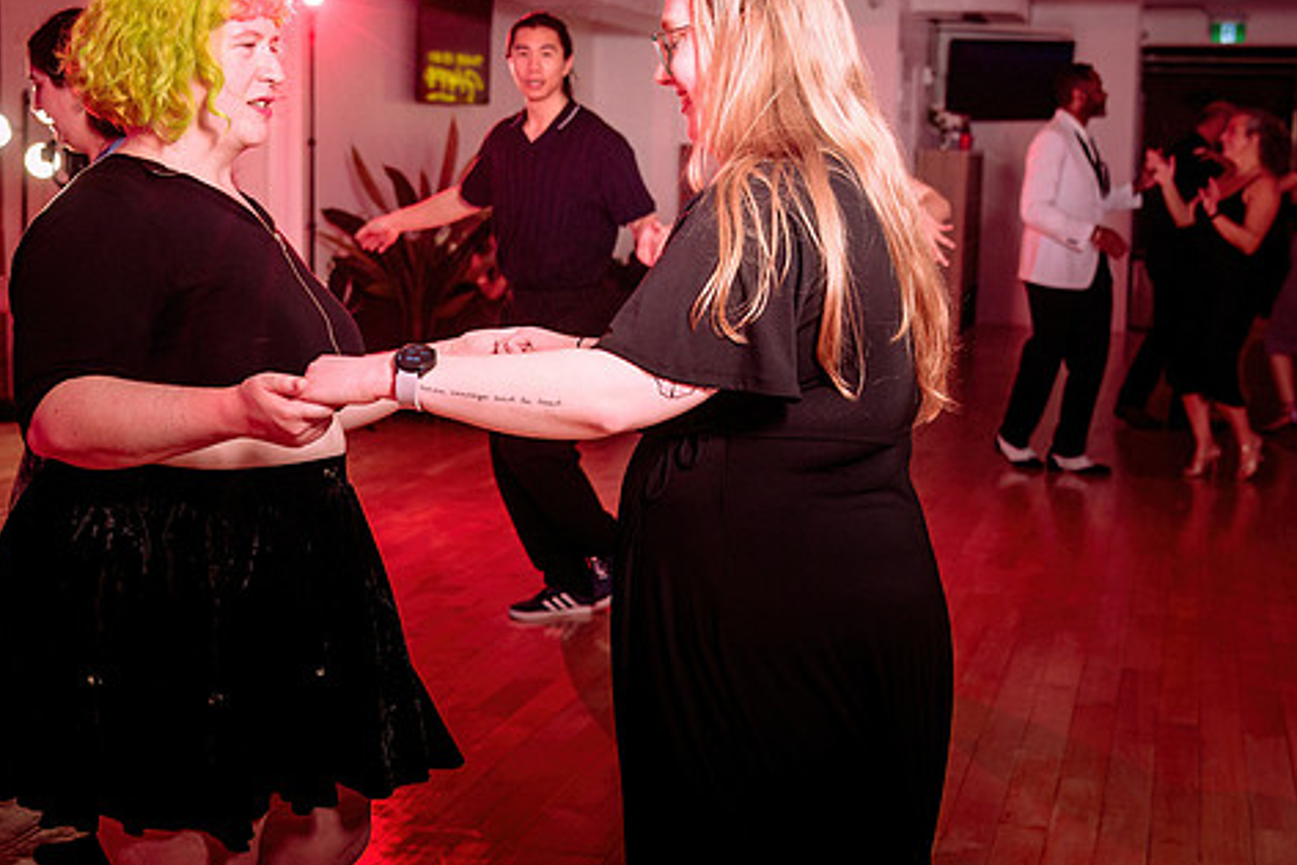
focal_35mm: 57
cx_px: 684
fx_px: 2054
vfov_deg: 23.8
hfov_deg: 35.0
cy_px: 384
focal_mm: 42
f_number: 4
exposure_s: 1/200
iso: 640
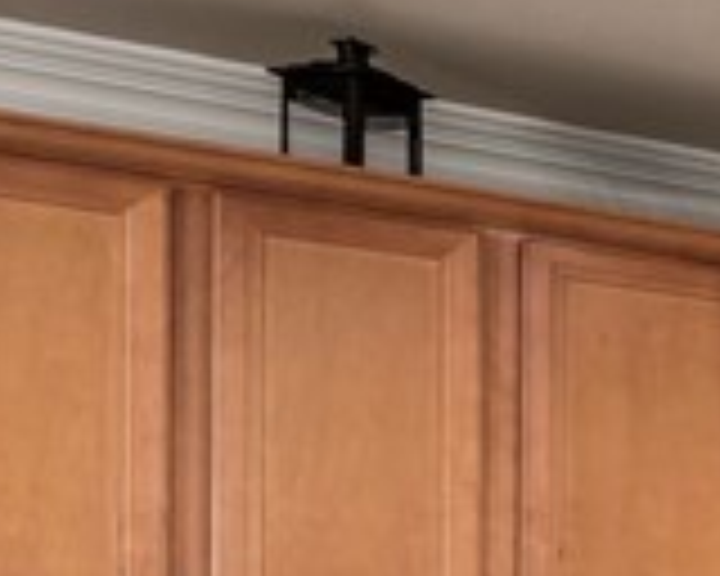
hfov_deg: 11.0
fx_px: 2301
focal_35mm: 108
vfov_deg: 13.6
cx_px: 2200
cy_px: 810
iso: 400
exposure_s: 1/1.25
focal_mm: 17
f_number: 8
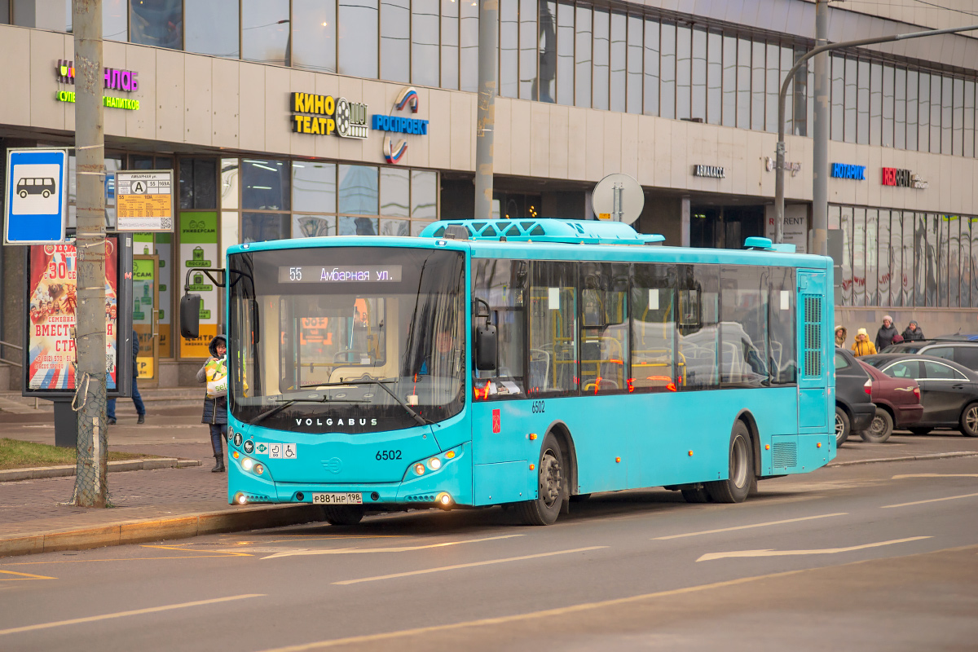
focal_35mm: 145
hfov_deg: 14.2
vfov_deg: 9.5
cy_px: 326
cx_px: 489
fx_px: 3939
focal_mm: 145
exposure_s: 1/320
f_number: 2.8
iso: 400
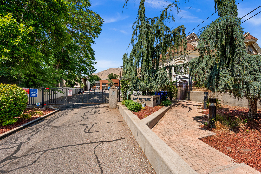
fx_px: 101
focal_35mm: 14
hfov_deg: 104.3
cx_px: 130
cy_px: 87
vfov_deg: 81.1
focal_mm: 14
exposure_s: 1/1600
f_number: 7.1
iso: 500
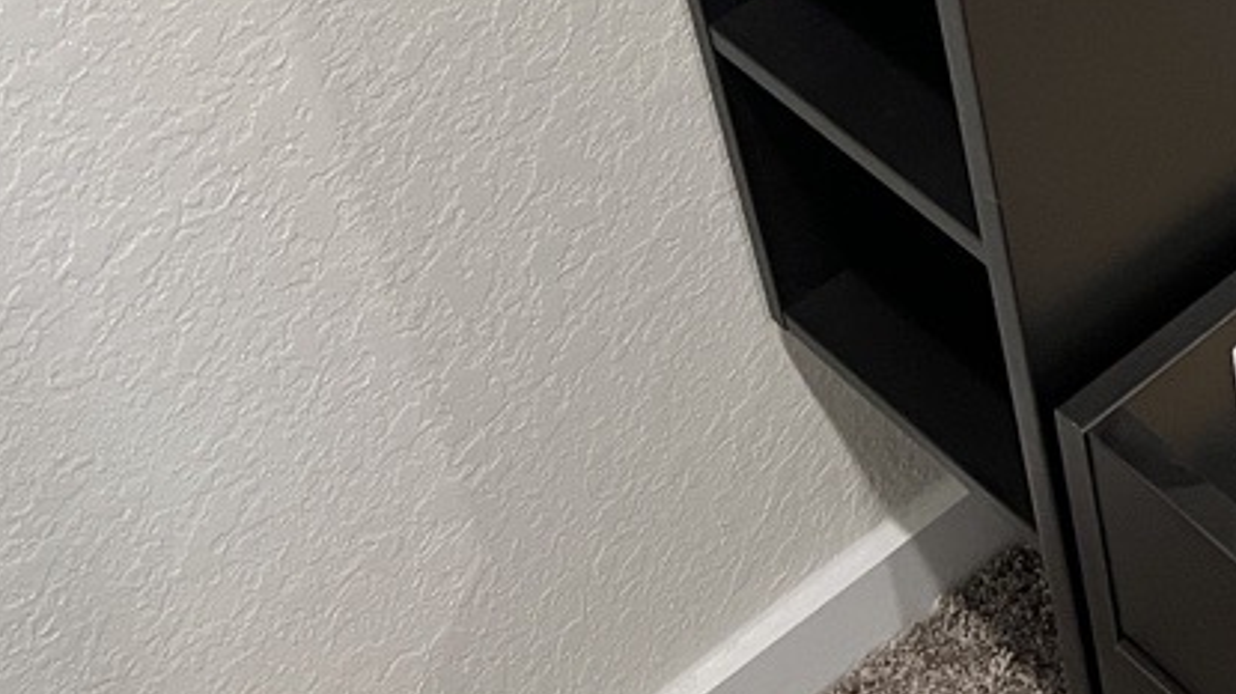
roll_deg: +1.1
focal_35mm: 82
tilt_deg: -34.3
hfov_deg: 23.2
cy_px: -417
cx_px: 1564
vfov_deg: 13.6
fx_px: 2686
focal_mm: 5.7
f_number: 1.5
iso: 200
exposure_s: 1/60
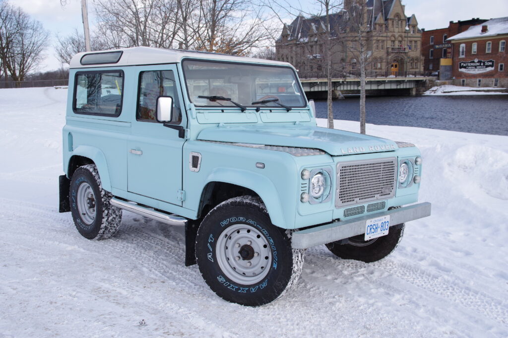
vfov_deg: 34.2
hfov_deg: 49.6
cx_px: 254
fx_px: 550
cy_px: 169
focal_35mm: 39
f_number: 7.1
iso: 100
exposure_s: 1/200
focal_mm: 26
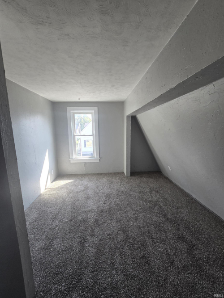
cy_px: 149
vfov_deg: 106.2
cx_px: 112
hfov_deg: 89.9
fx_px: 112
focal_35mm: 13
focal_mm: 2.2
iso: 50
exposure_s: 1/60
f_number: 2.2
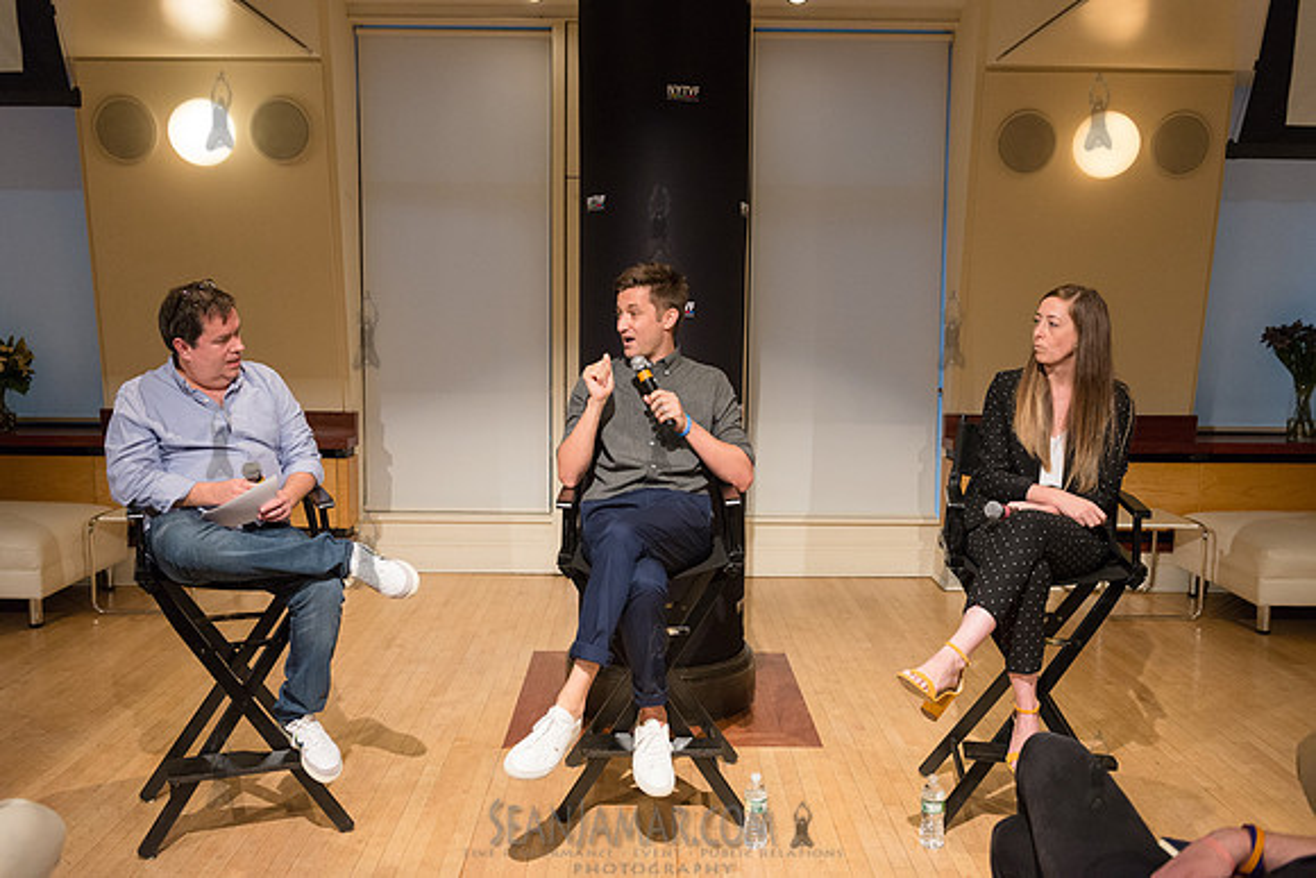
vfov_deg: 41.1
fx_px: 1170
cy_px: 439
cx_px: 658
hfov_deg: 58.7
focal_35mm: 32
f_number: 4
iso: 2500
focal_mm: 32
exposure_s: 1/320
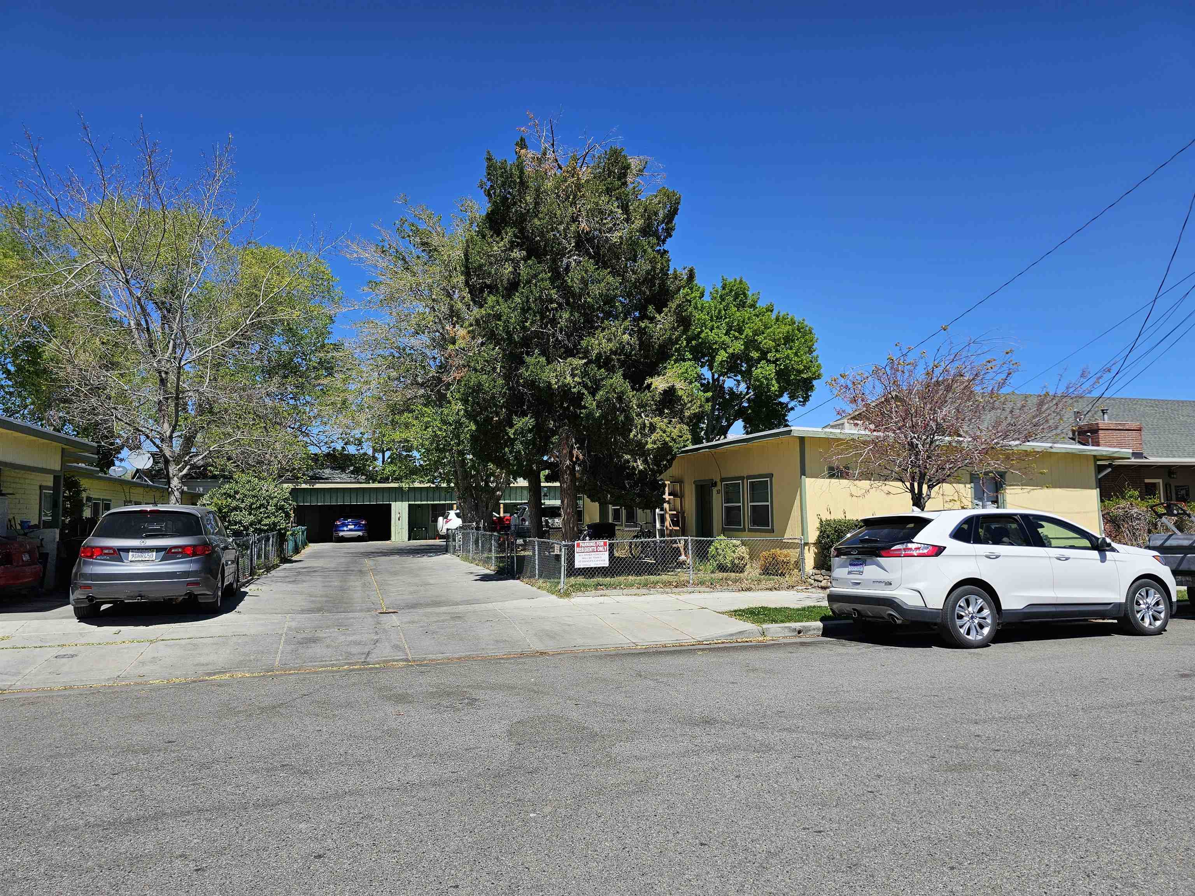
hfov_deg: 73.9
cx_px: 598
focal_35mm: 23
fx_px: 794
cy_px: 448
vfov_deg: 58.9
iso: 10
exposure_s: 1/1030
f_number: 1.7
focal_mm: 6.3
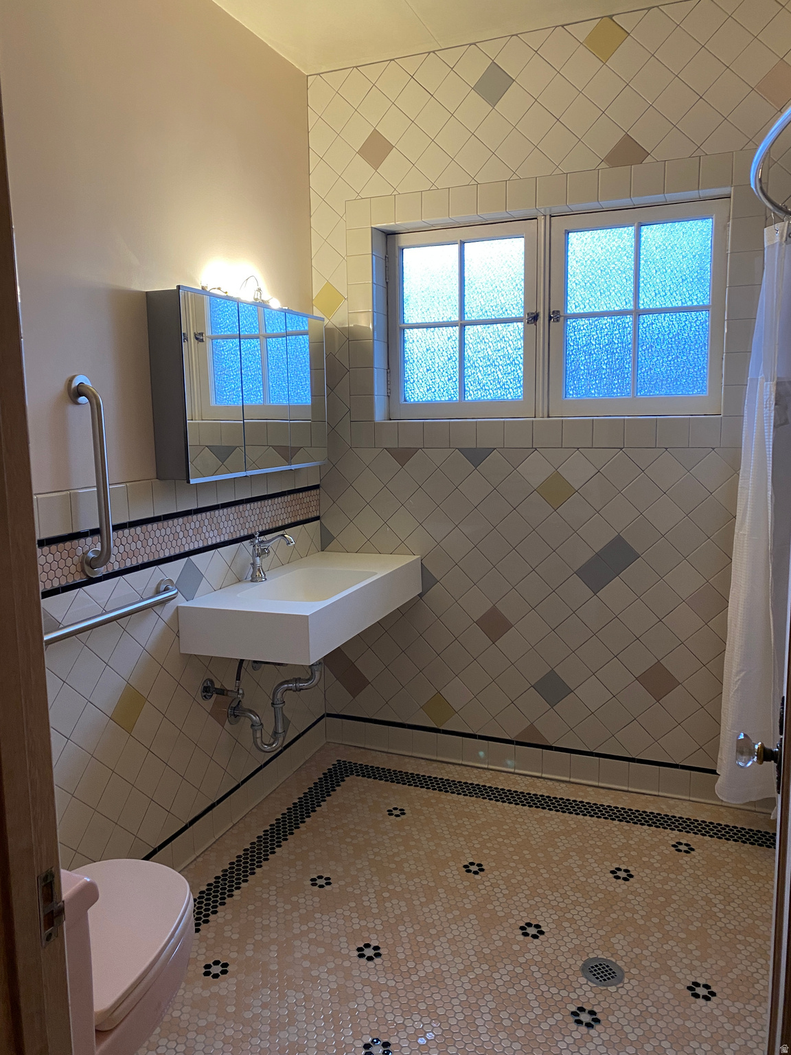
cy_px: 528
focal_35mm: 26
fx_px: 792
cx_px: 396
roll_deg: +0.9
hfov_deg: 53.1
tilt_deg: -7.7
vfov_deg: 67.3
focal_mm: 4.25
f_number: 1.8
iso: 100
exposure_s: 1/60
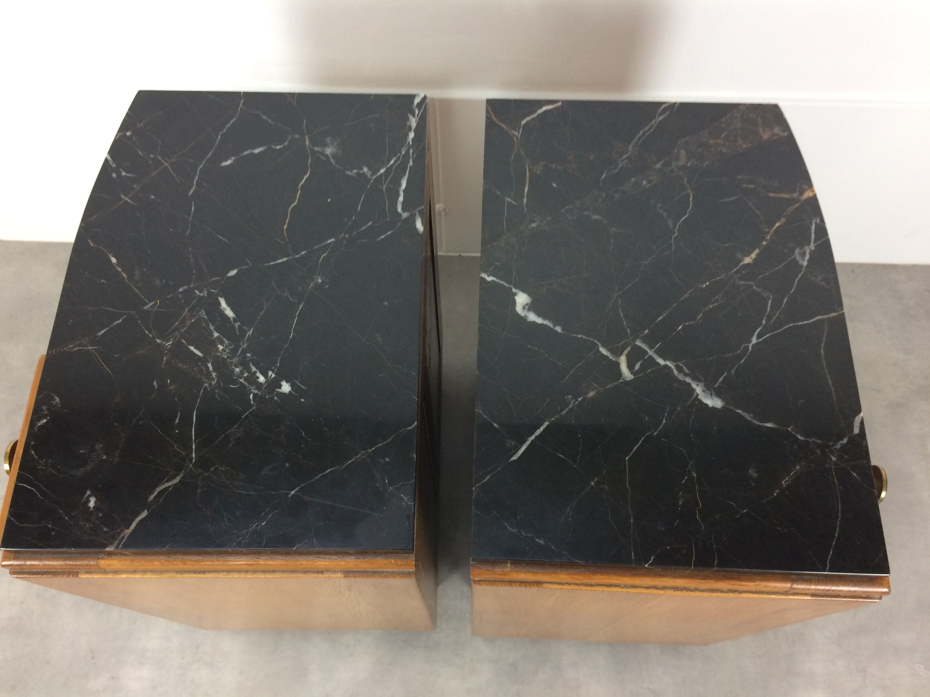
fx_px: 779
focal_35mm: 29
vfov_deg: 48.2
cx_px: 465
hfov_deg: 61.7
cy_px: 348
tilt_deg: -65.3
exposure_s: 1/33
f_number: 2.2
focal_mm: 4.15
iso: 160
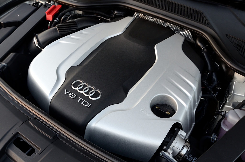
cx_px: 122
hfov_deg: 45.0
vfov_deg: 30.7
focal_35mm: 44
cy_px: 81
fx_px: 295
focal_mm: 29
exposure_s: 1/15
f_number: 9
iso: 400
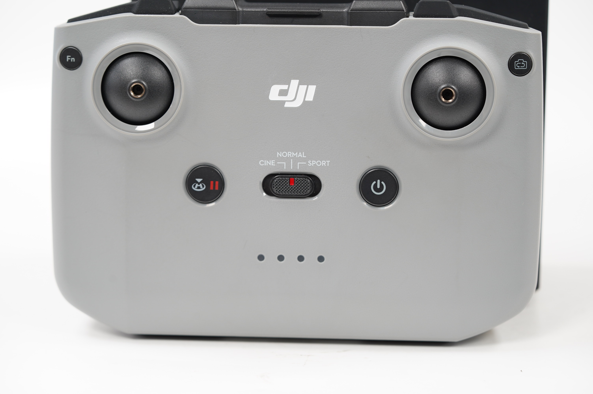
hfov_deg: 22.6
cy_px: 197
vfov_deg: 15.2
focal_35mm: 90
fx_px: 1481
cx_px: 296
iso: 200
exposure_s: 1/5
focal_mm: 90
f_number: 5.6
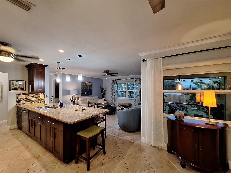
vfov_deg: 89.9
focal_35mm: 13
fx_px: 87
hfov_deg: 106.2
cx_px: 116
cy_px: 86
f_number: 2.2
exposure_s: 1/24
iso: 250
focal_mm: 1.74
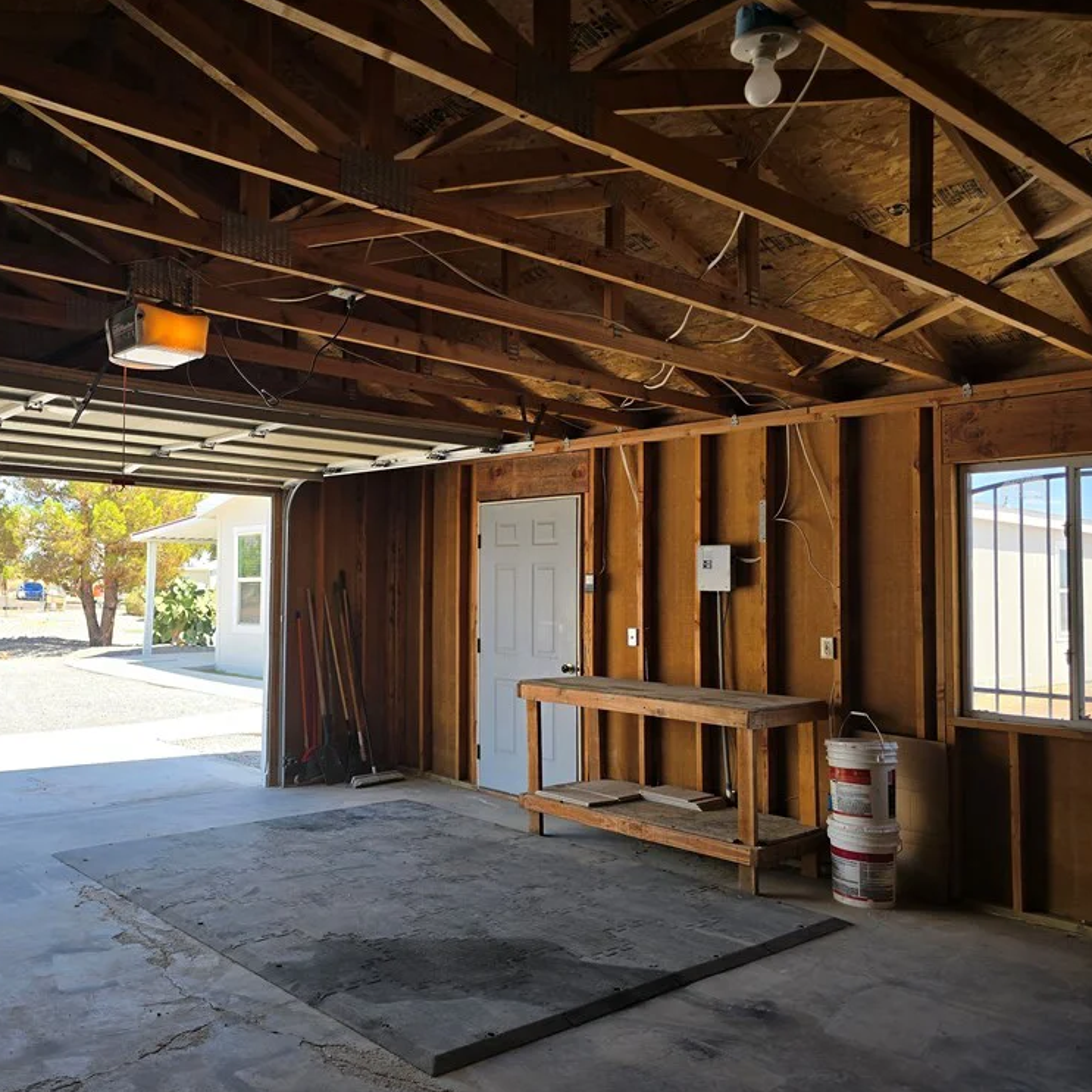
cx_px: 379
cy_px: 556
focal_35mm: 28
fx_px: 999
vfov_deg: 57.3
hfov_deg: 56.3
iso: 12
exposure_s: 1/268
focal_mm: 6.3
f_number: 1.7
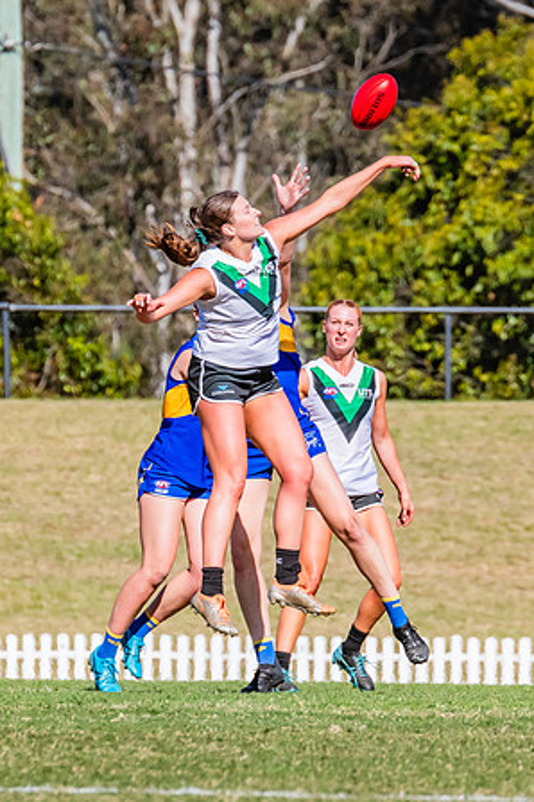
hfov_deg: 1.5
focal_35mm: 929
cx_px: 249
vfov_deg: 2.2
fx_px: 20669
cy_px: 385
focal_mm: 420
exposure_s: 1/1250
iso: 640
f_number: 11
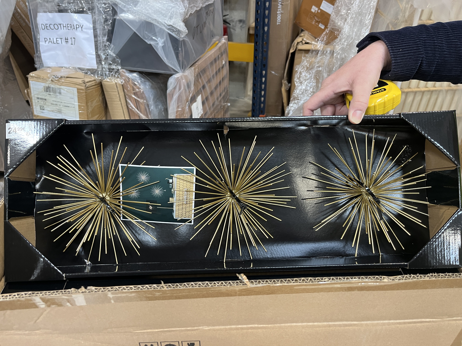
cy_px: 173
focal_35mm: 26
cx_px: 231
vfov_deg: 53.1
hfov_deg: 67.3
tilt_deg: -34.1
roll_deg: +0.5
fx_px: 347
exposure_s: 1/60
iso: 200
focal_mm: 5.1
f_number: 1.6
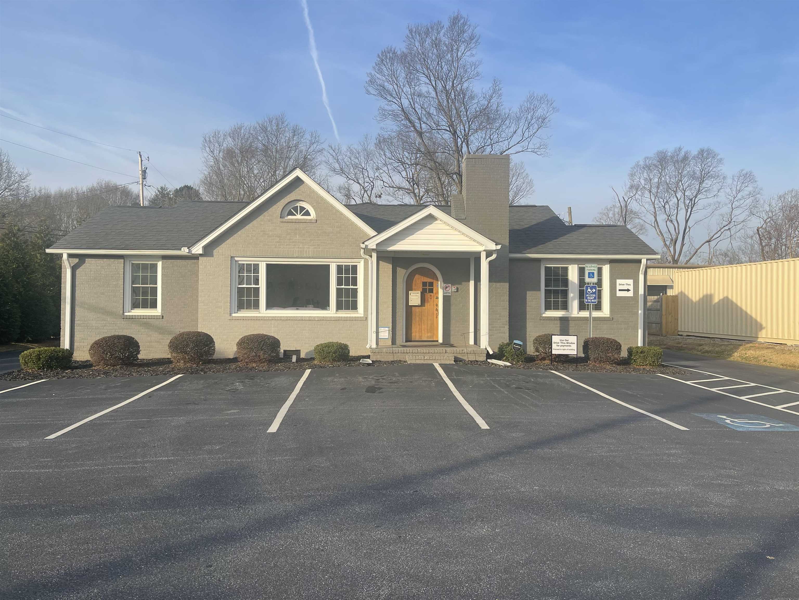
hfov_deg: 69.4
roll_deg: -0.7
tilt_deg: +0.9
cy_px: 300
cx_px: 400
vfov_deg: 54.9
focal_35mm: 25
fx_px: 577
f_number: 1.6
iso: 32
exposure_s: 1/2012
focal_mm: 5.1
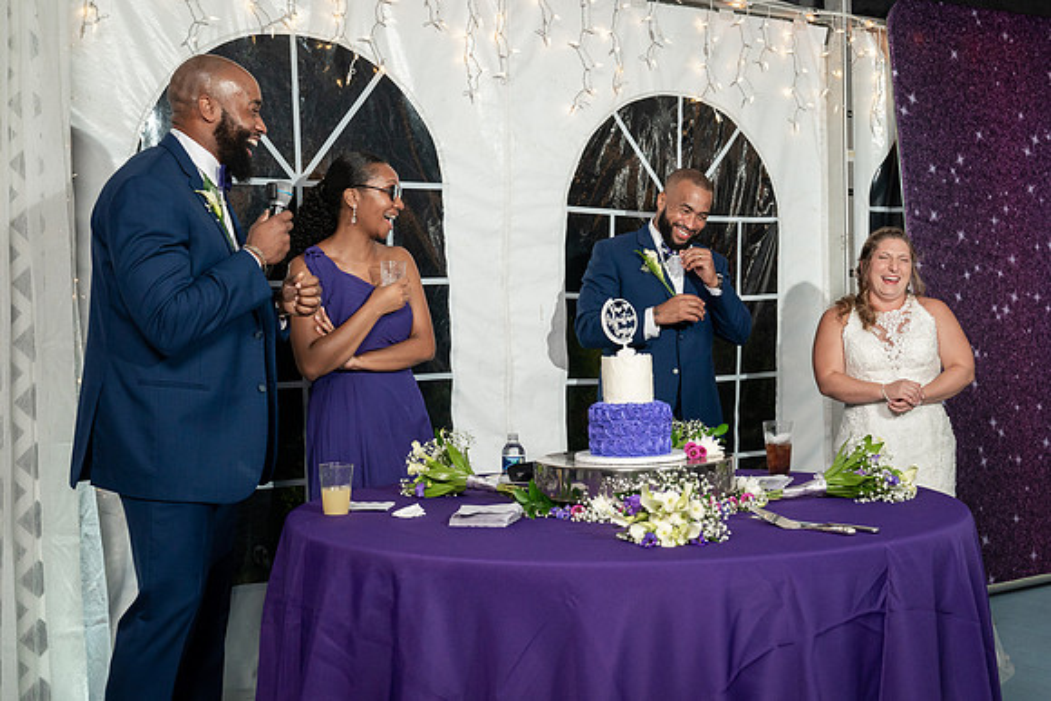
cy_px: 351
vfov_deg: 30.6
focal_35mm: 44
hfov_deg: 44.6
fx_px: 1280
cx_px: 520
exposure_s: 1/200
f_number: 5.6
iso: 1600
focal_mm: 43
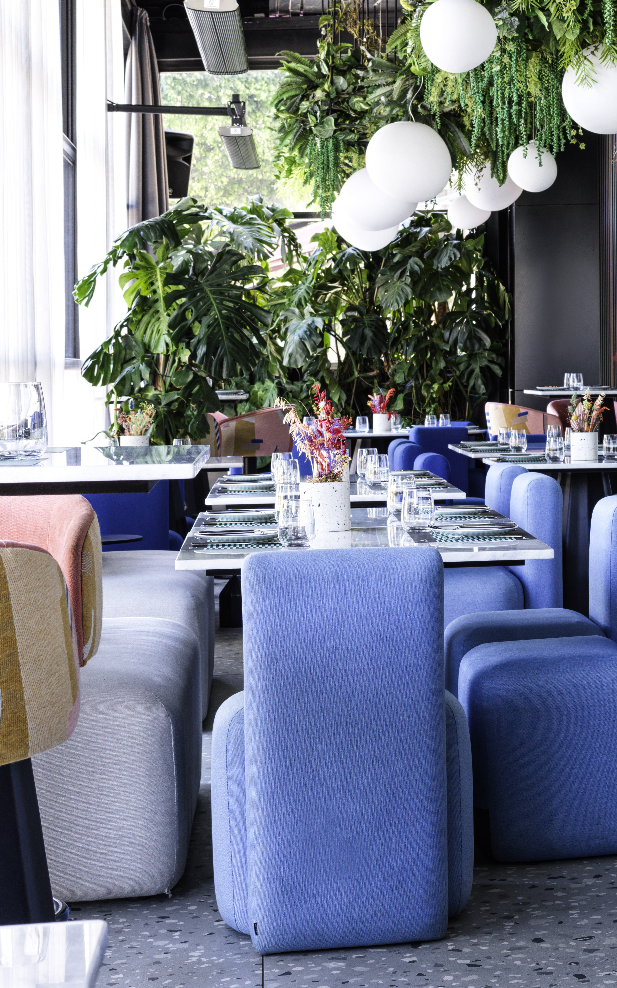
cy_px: 397
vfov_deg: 27.8
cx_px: 884
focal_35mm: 74
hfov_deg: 16.3
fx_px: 1991
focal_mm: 45
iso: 200
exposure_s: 1/4
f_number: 11
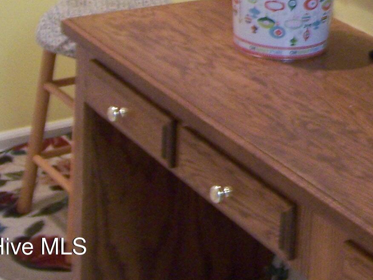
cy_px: -128
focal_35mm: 97
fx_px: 1045
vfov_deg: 14.3
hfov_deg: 19.0
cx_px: 460
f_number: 3.4
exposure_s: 1/10
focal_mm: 5.5
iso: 140
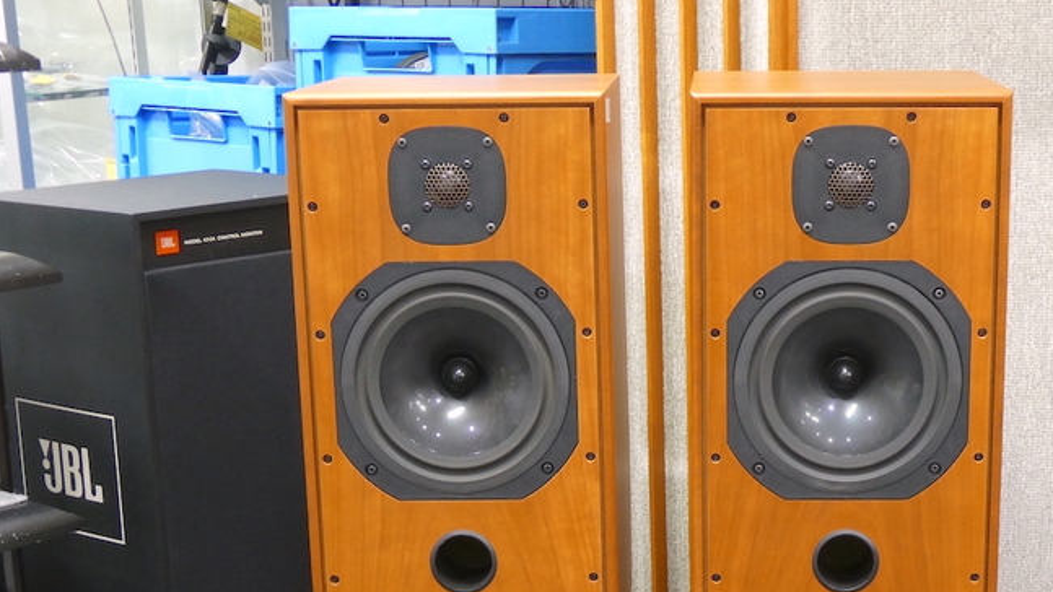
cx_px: 675
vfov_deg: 15.6
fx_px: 2122
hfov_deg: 27.7
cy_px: 569
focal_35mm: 76
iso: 200
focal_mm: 8.4
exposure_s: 1/2.5
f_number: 4
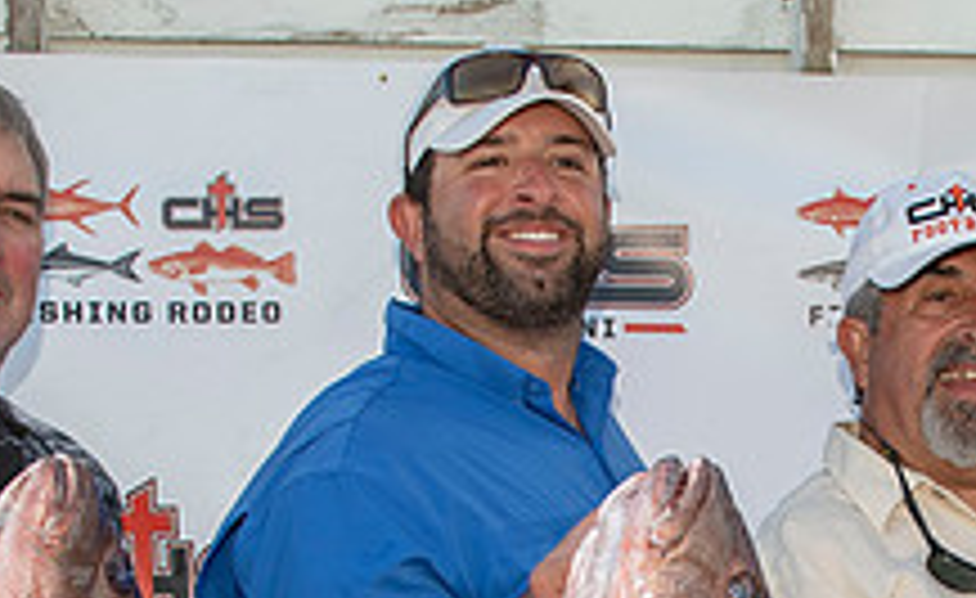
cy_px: 859
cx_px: 861
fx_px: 2646
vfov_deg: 12.4
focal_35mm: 100
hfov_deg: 20.5
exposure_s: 1/160
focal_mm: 26
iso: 100
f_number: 4.5
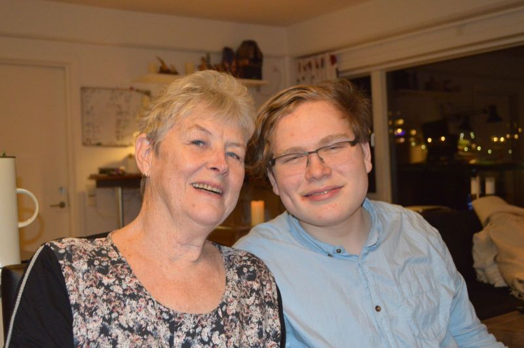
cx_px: 262
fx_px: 698
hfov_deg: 41.1
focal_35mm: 48
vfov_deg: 28.0
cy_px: 174
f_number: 4.8
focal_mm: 32
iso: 2000
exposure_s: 1/30
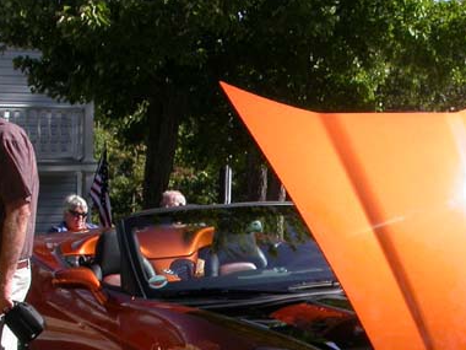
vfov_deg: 18.1
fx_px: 1077
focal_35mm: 80
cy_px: 325
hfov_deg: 24.3
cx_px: 307
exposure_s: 1/265
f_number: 6.7
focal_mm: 7.85
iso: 100
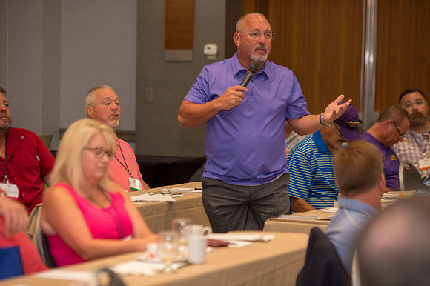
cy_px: 143
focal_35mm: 130
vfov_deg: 10.5
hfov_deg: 15.8
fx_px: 1552
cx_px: 215
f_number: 2.8
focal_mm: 130
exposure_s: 1/320
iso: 1250
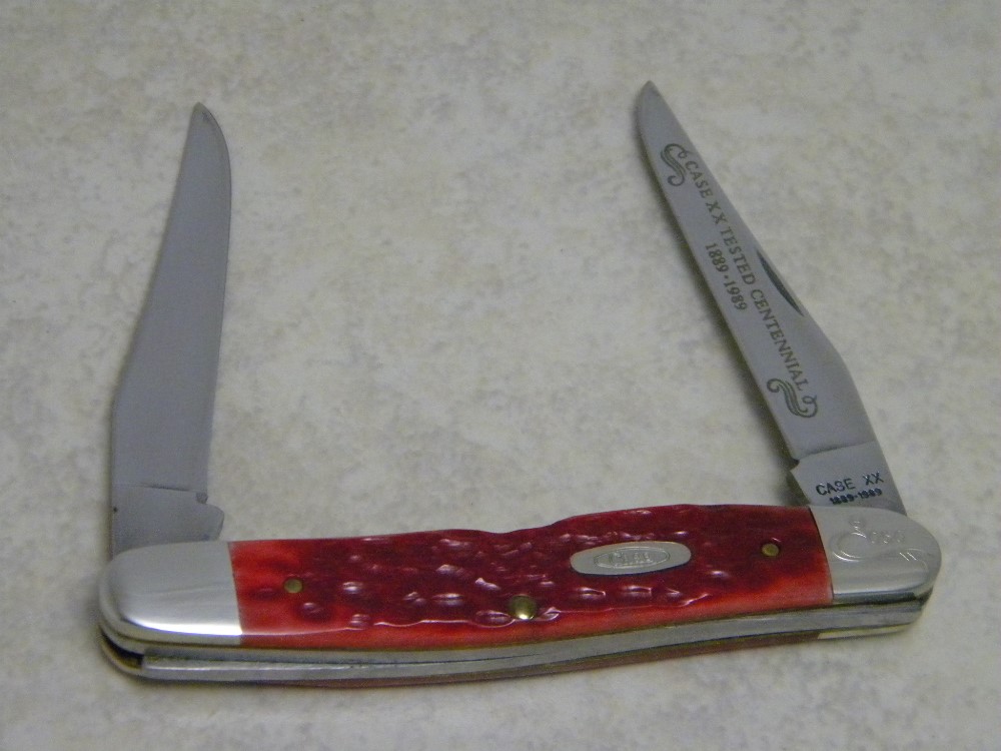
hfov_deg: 23.6
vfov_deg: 17.8
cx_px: 500
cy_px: 376
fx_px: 2400
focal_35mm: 83
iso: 800
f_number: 4.5
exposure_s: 1/49.5
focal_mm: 15.1
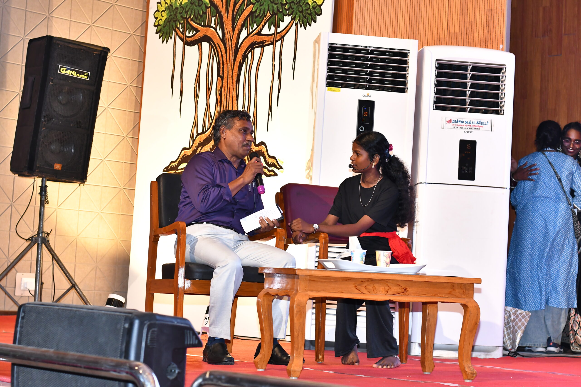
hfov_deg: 27.0
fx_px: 1210
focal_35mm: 75
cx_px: 290
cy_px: 194
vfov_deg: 18.2
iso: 2000
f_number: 4.5
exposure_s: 1/125
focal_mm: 50
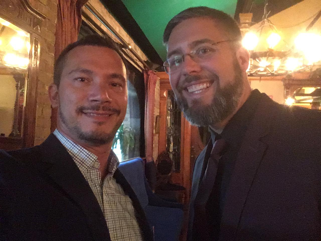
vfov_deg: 45.4
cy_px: 120
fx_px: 287
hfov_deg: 58.4
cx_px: 160
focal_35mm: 31
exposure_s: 1/15
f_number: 2.4
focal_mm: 2.15
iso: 1250
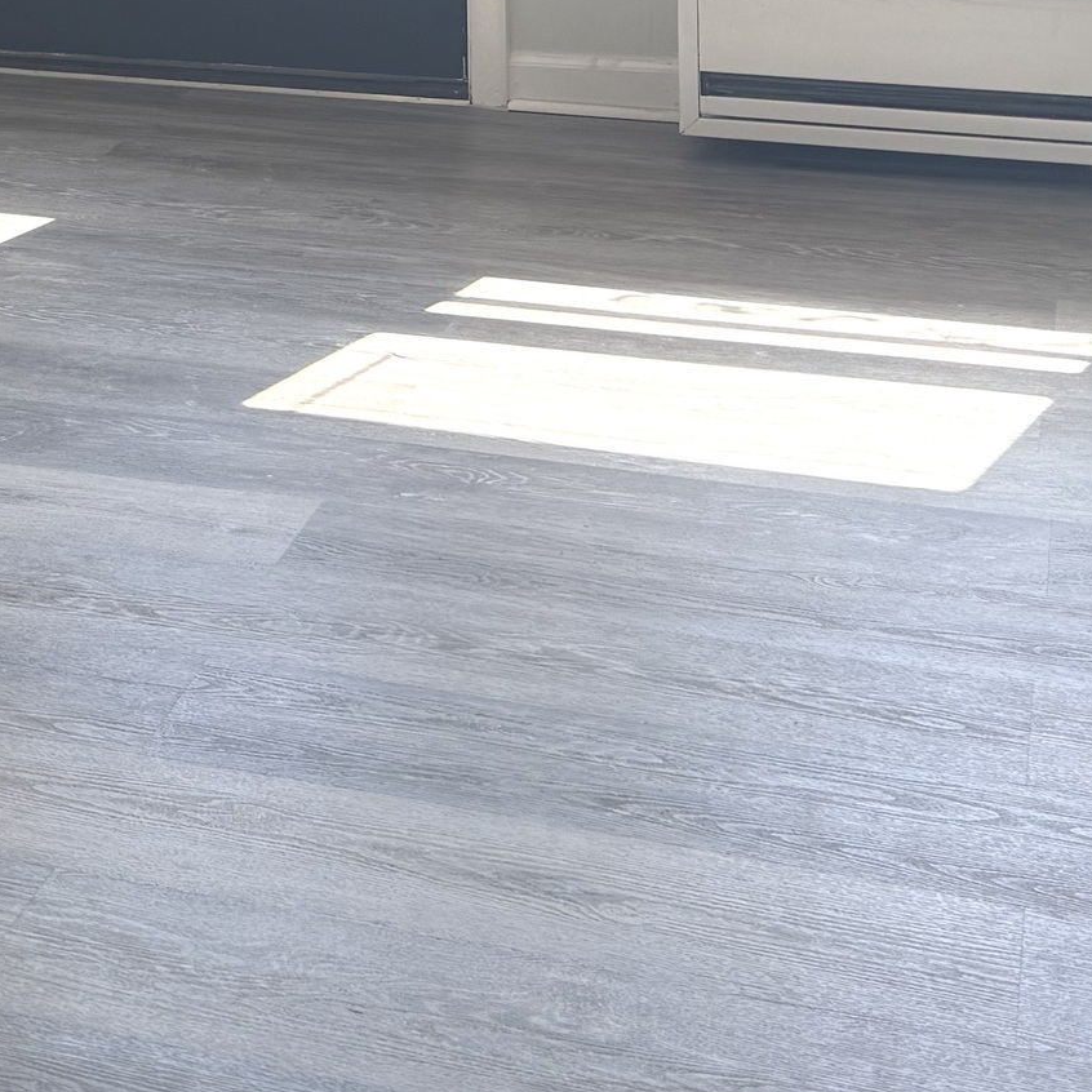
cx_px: -150
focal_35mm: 77
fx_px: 2748
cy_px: -278
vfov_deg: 20.7
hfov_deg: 21.2
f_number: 1.78
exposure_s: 1/448
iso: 100
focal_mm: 6.76
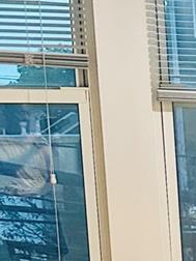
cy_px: 319
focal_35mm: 146
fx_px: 1102
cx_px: 556
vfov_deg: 13.1
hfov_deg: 8.7
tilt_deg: -10.1
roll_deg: -1.3
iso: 320
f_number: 1.78
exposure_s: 1/60
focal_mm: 6.86
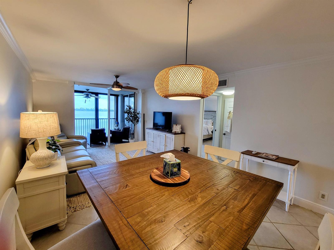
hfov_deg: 106.2
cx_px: 167
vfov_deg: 89.9
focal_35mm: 13
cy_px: 125
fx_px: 125
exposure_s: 1/60
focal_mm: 2.2
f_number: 2.2
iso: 160
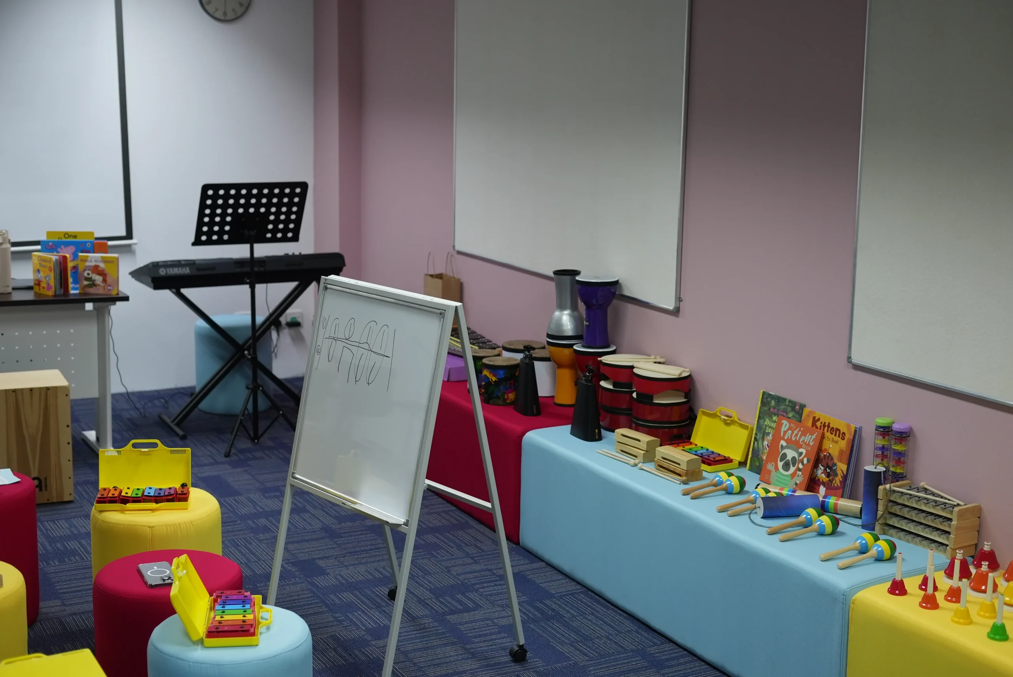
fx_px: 1408
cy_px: 338
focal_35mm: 50
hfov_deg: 39.6
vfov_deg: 27.0
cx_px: 506
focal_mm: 50
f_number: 3.2
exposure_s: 1/160
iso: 1250
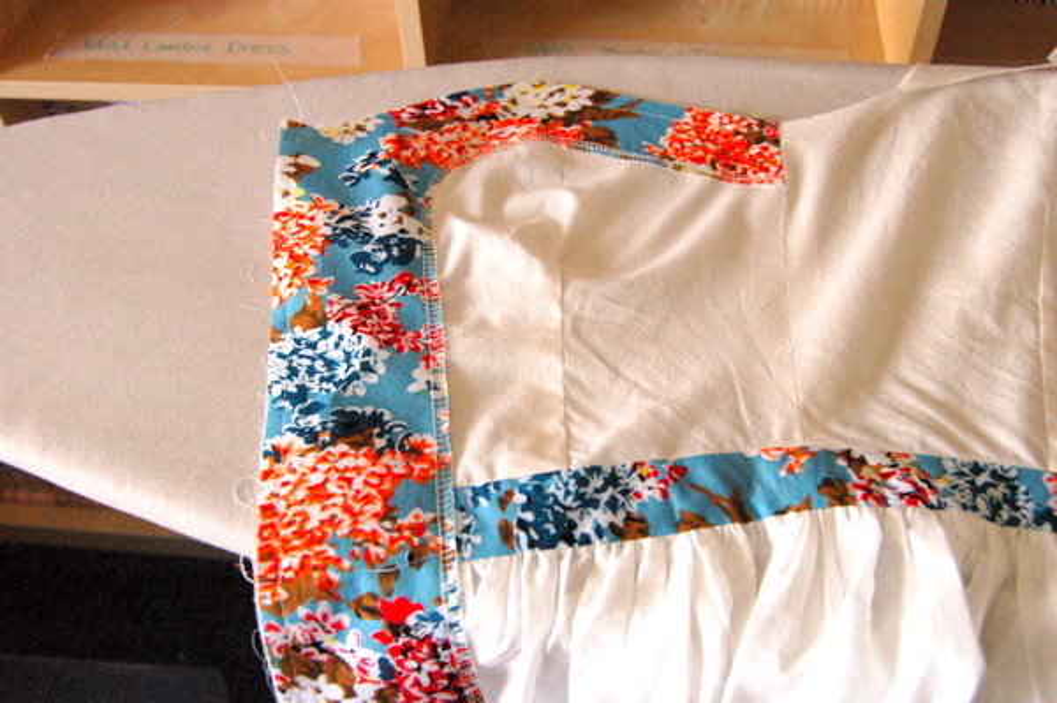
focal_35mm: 39
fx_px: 1144
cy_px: 352
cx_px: 528
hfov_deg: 49.6
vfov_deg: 34.2
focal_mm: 26
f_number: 5.6
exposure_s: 1/125
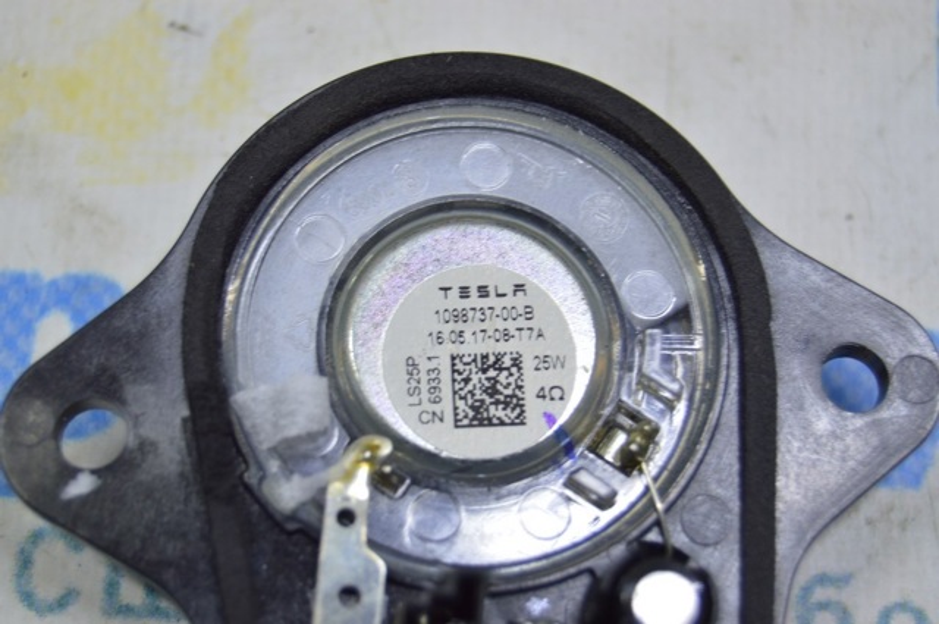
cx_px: 470
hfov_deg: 24.6
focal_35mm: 82
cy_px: 312
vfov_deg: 16.5
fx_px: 2149
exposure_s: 1/20
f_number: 5.6
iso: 400
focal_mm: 55
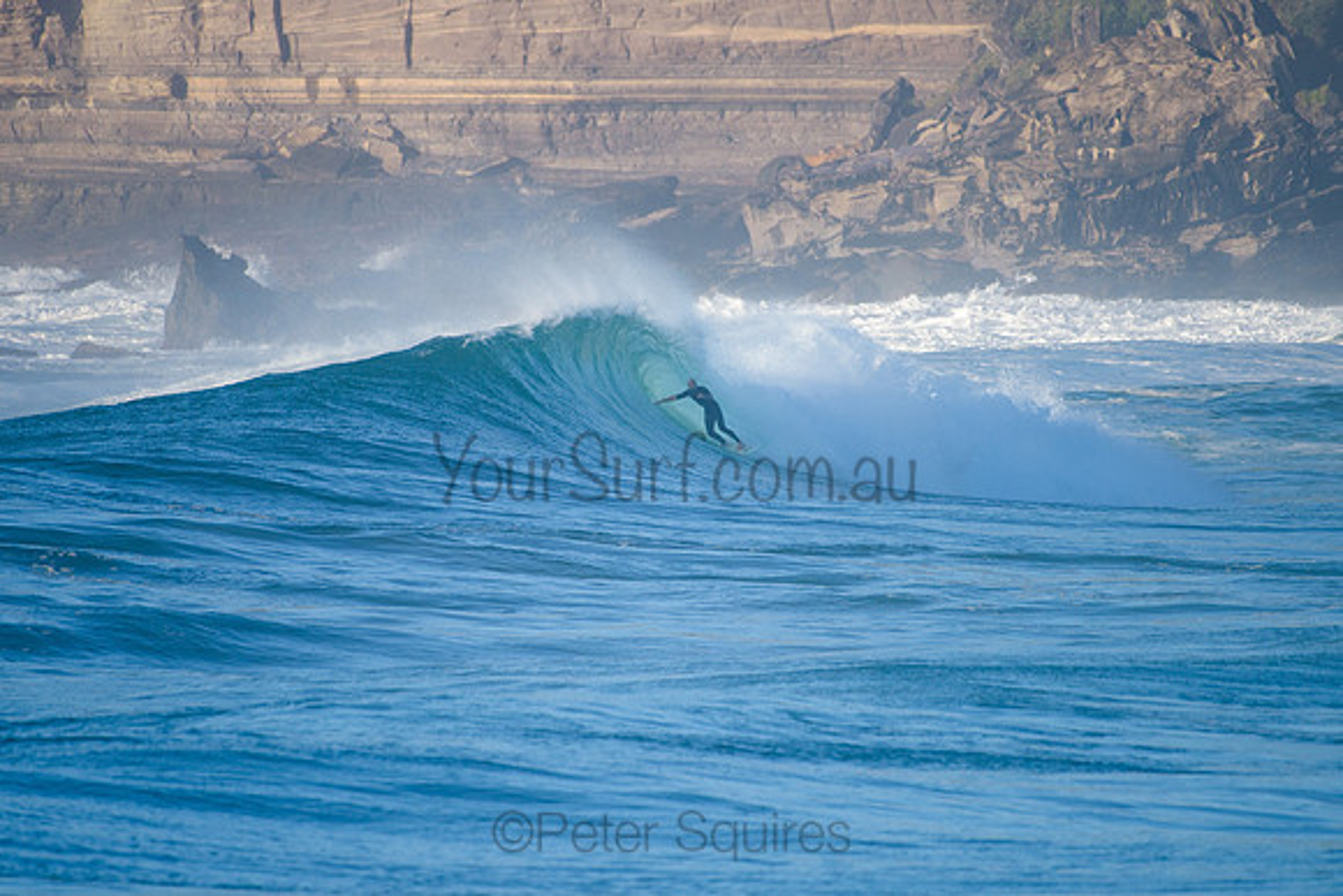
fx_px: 22865
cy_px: 440
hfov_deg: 3.4
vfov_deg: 2.2
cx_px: 684
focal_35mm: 613
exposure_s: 1/1600
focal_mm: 500
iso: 320
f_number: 5.6
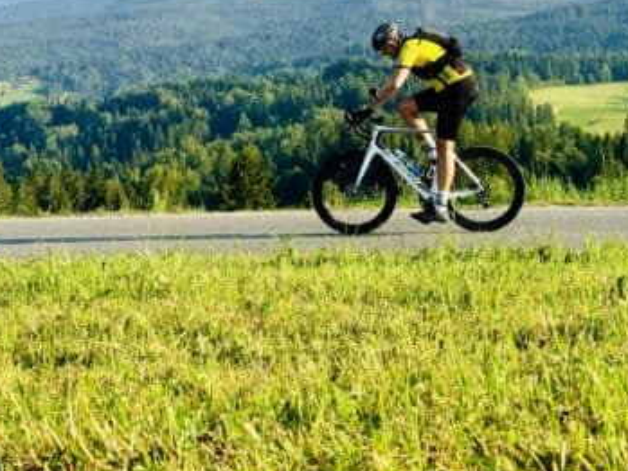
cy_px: 47
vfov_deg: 16.6
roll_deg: +1.8
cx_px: 378
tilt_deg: +0.0
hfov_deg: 22.2
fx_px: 1597
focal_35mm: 88
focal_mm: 6.76
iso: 64
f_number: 1.78
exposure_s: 1/2513
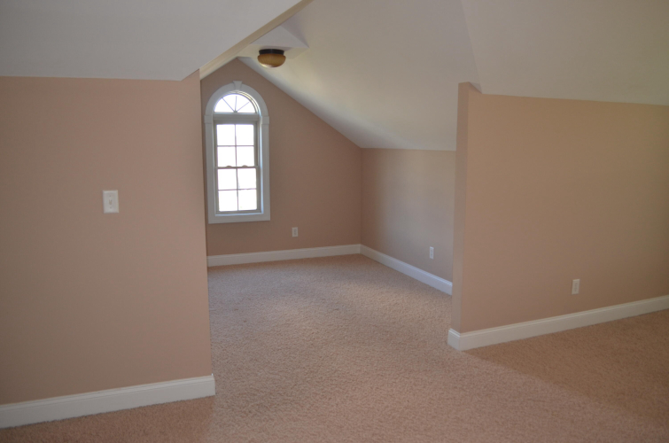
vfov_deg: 47.7
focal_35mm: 27
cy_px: 222
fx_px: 501
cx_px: 334
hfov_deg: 67.5
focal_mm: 18
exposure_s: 1/80
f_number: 3.5
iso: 400
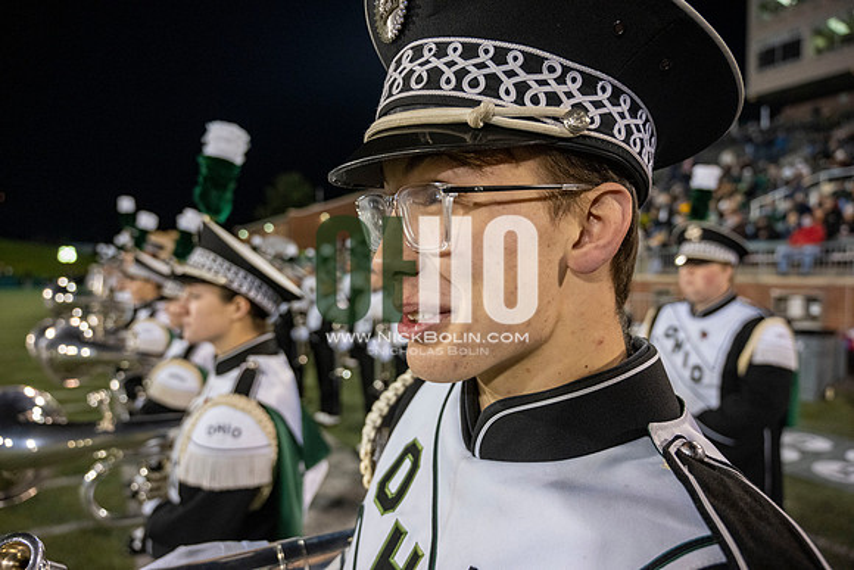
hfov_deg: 73.7
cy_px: 285
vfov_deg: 53.2
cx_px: 427
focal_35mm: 24
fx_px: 569
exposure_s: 1/500
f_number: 4
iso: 2000
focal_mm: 24
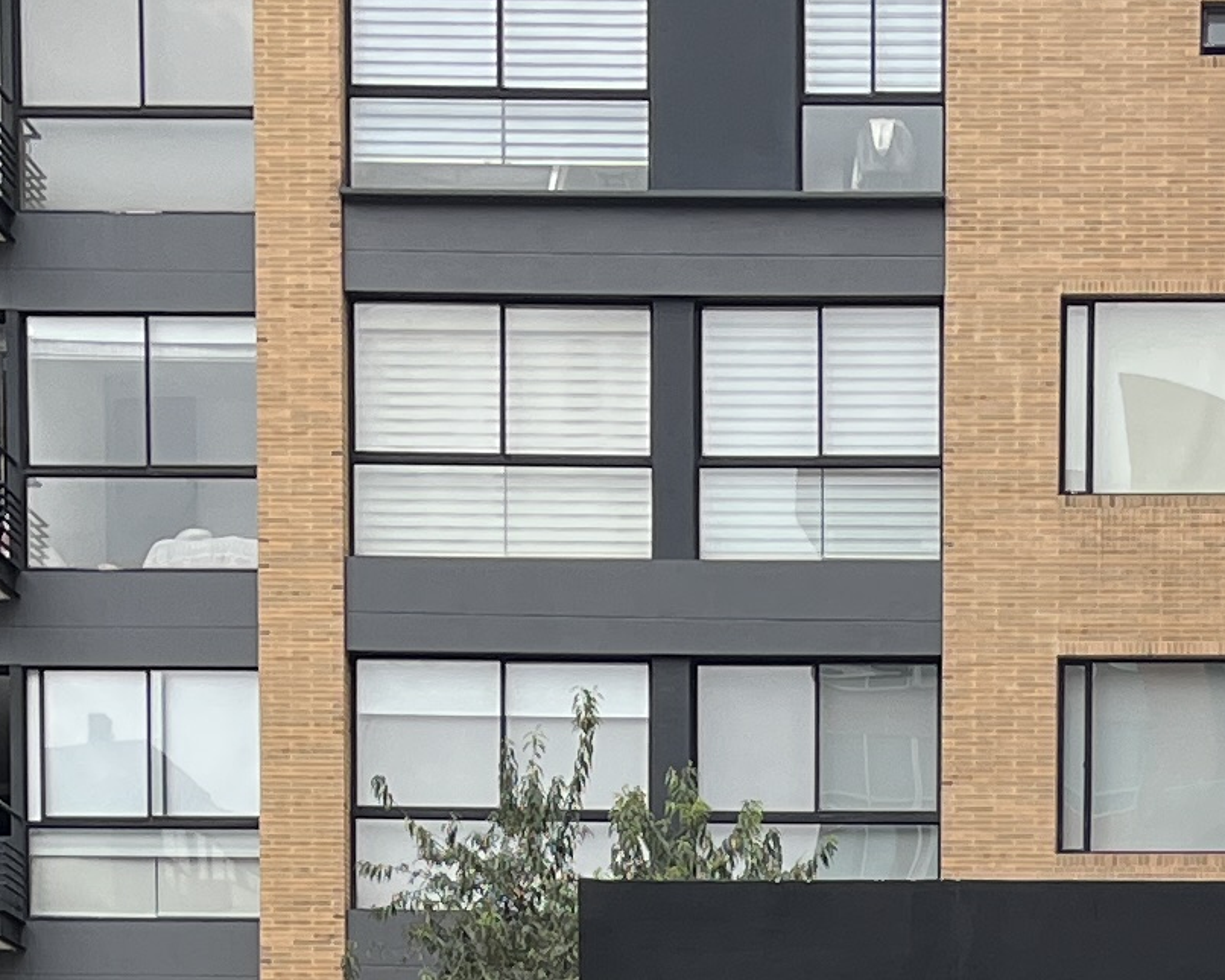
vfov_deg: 10.7
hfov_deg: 14.8
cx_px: 1303
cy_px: 2208
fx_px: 4605
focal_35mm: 127
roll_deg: -1.2
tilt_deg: -4.5
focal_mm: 5.1
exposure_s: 1/343
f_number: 1.6
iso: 50
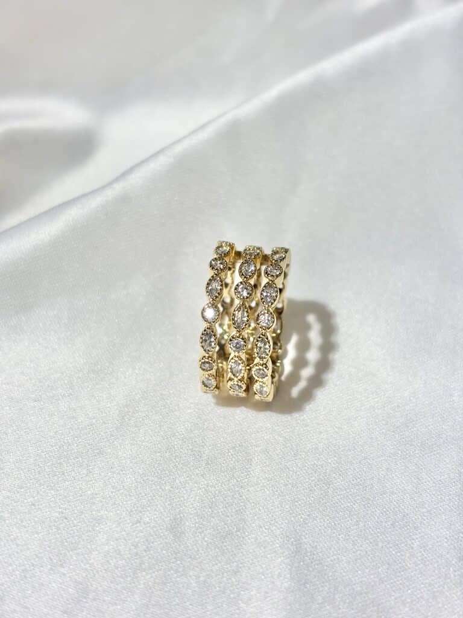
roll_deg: +8.4
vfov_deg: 36.8
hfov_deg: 28.0
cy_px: 309
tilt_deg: -41.0
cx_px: 232
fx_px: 927
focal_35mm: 52
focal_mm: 5.96
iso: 32
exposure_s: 1/353
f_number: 1.6
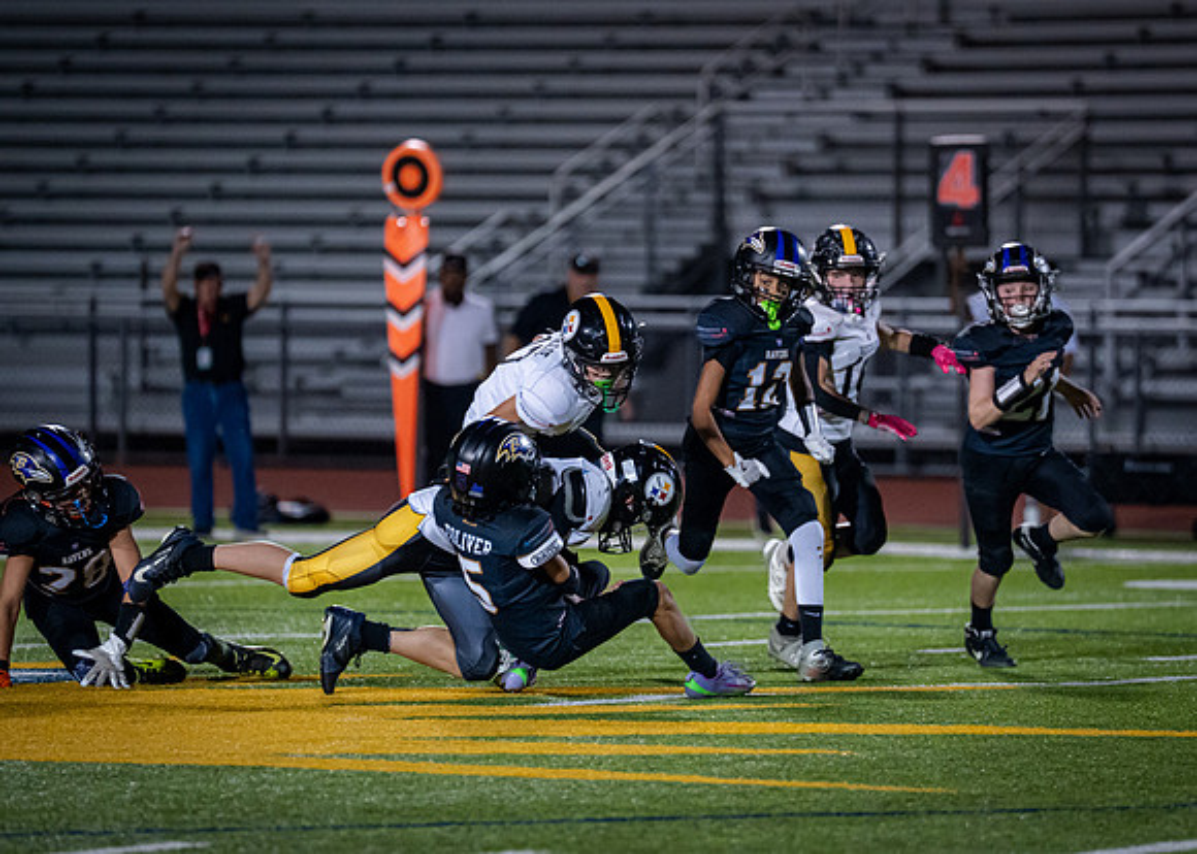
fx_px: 9925
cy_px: 387
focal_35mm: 292
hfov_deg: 6.9
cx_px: 616
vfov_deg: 4.9
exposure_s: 1/1000
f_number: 2.8
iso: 2500
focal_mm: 200
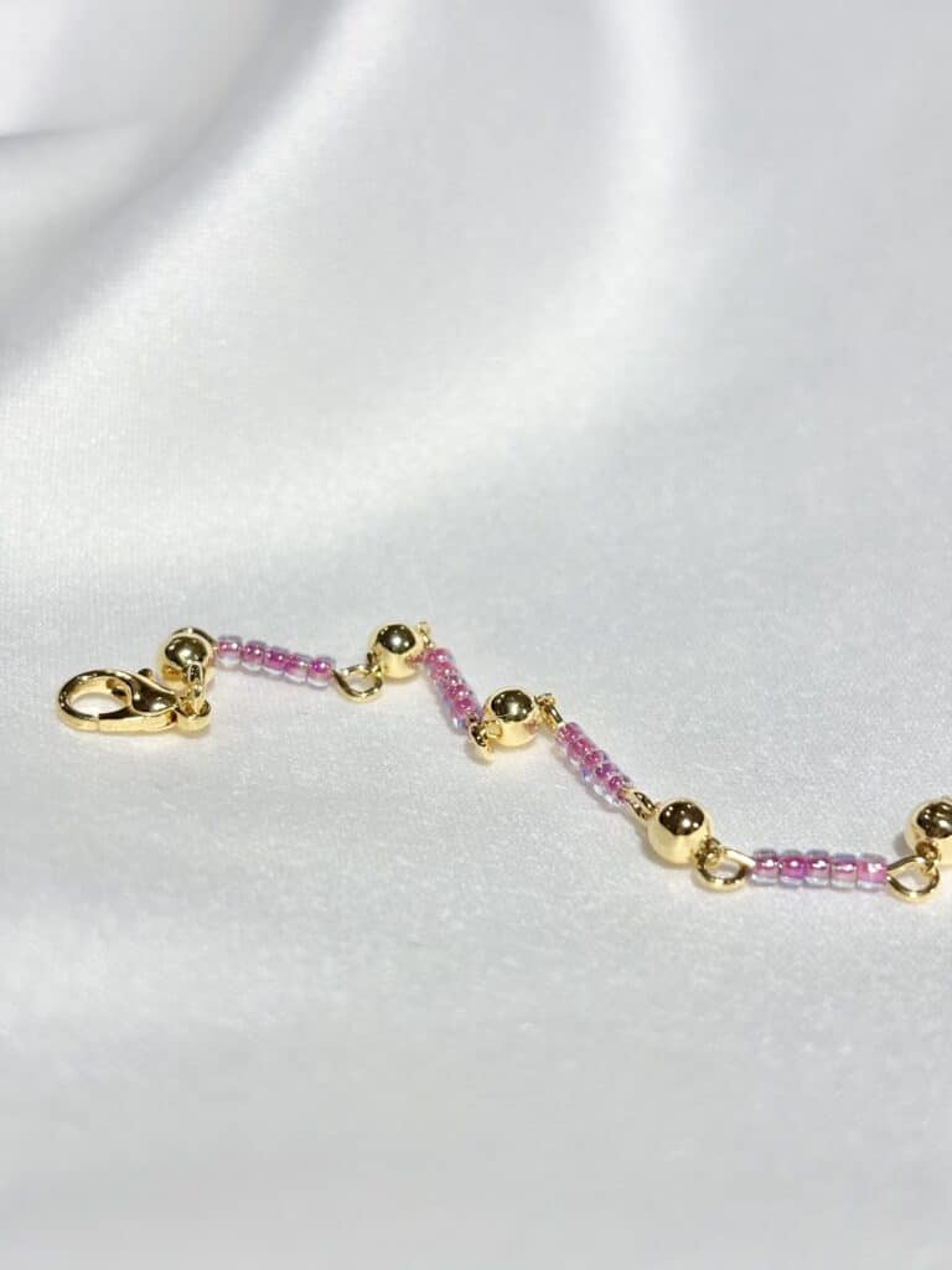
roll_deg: +0.8
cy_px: 635
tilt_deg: -24.9
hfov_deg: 28.0
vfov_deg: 36.8
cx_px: 476
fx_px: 1907
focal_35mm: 52
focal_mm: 5.96
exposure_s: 1/410
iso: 32
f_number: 1.6
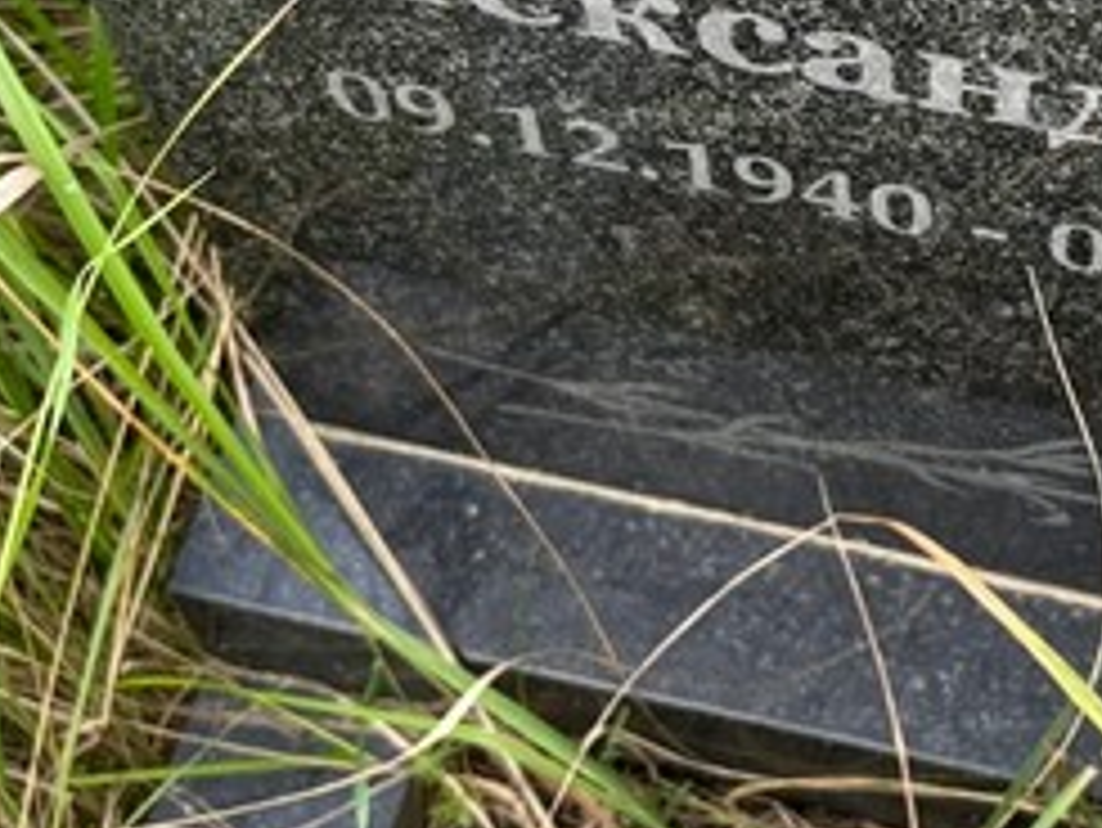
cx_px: 1089
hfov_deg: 22.2
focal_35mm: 85
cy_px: 4
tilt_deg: -57.4
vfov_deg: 17.0
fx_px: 2707
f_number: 1.6
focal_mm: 5.96
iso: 40
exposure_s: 1/180
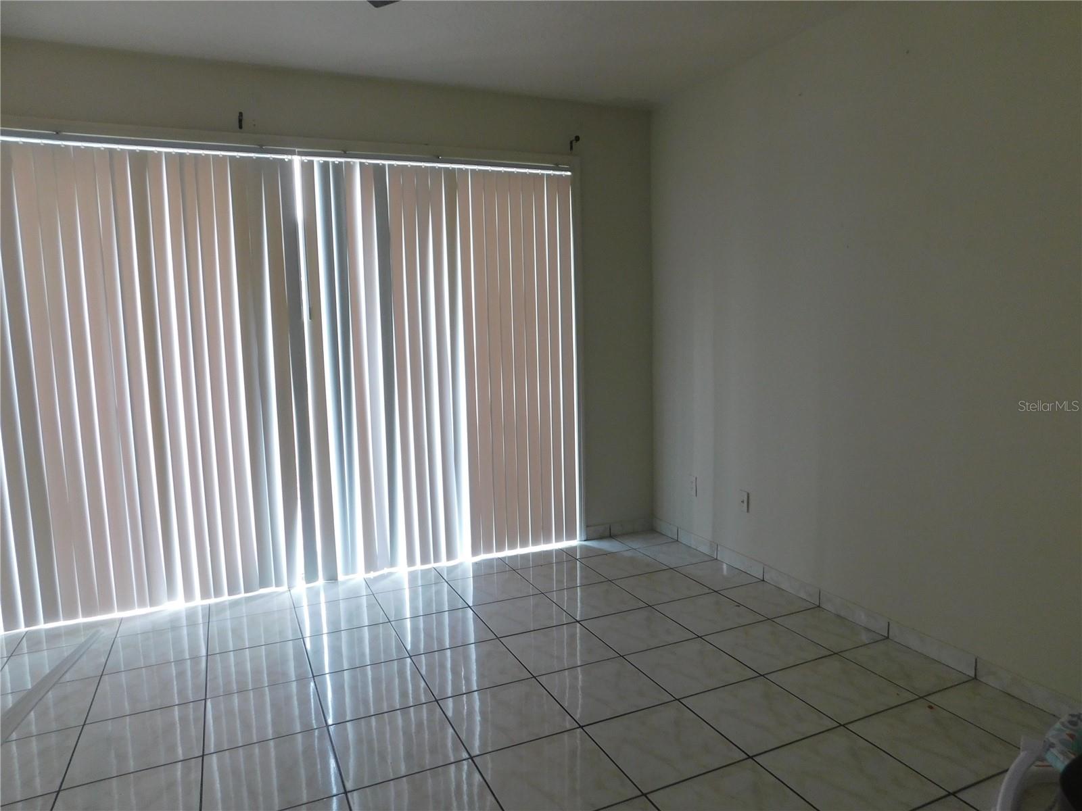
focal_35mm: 23
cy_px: 406
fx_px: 719
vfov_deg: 58.9
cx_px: 541
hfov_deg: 73.9
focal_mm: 4
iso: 160
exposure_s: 1/30
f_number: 3
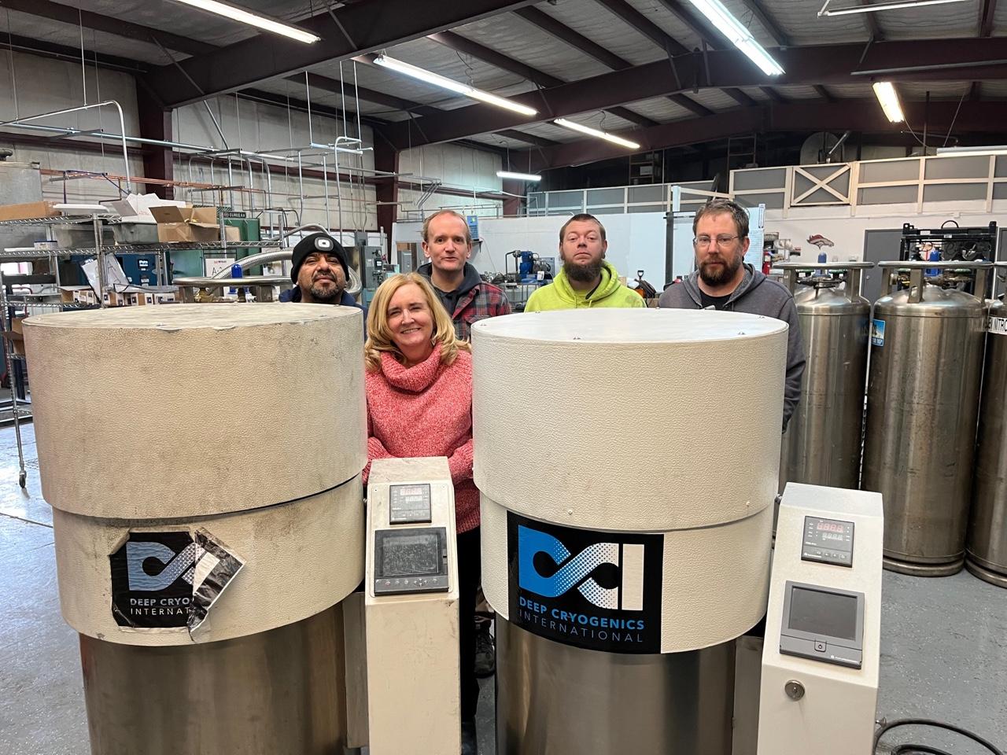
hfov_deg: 67.3
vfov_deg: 53.1
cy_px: 378
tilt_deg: -8.5
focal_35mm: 26
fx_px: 756
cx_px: 504
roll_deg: +1.1
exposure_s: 1/60
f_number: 1.6
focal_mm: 5.1
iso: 125
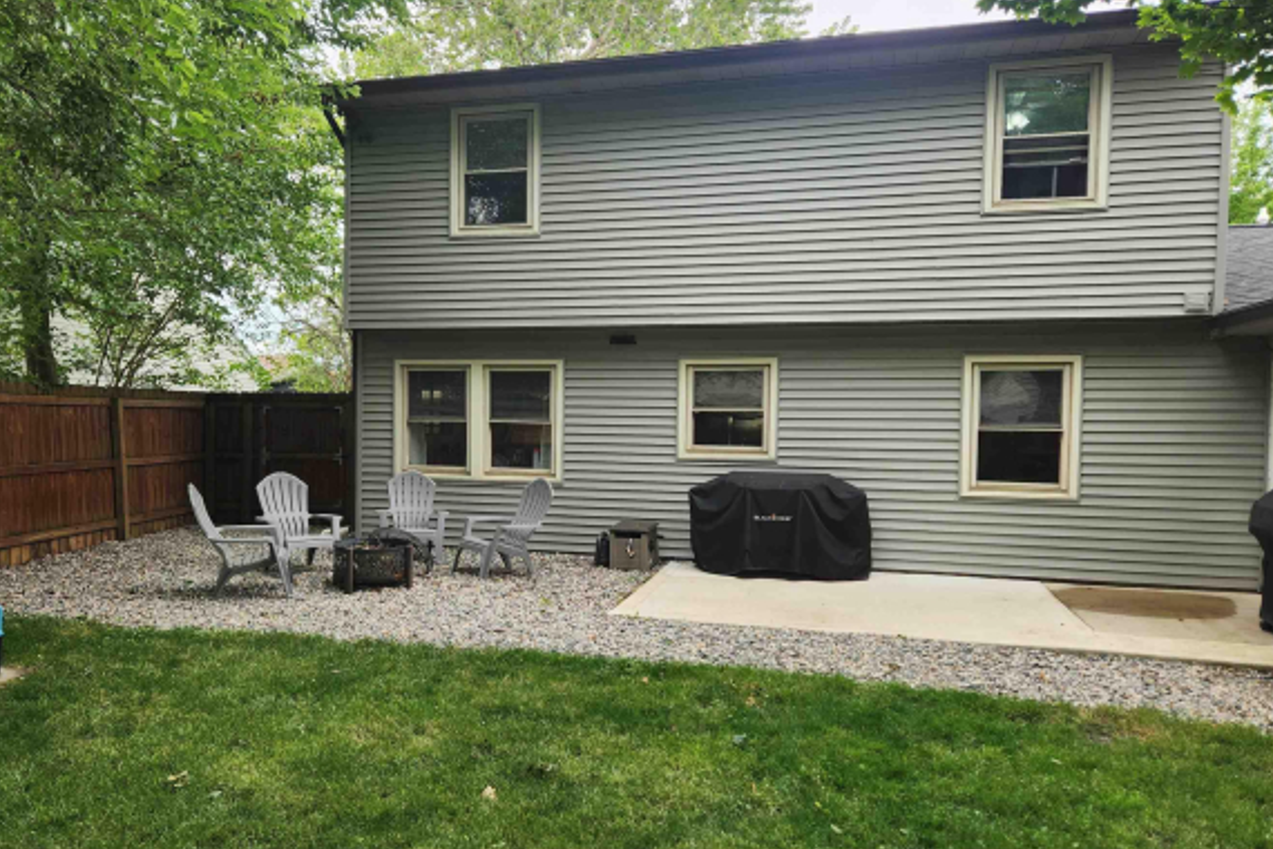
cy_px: 445
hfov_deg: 65.3
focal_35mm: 28
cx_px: 573
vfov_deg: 46.4
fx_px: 990
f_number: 1.8
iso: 25
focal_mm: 5.4
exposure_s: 1/180
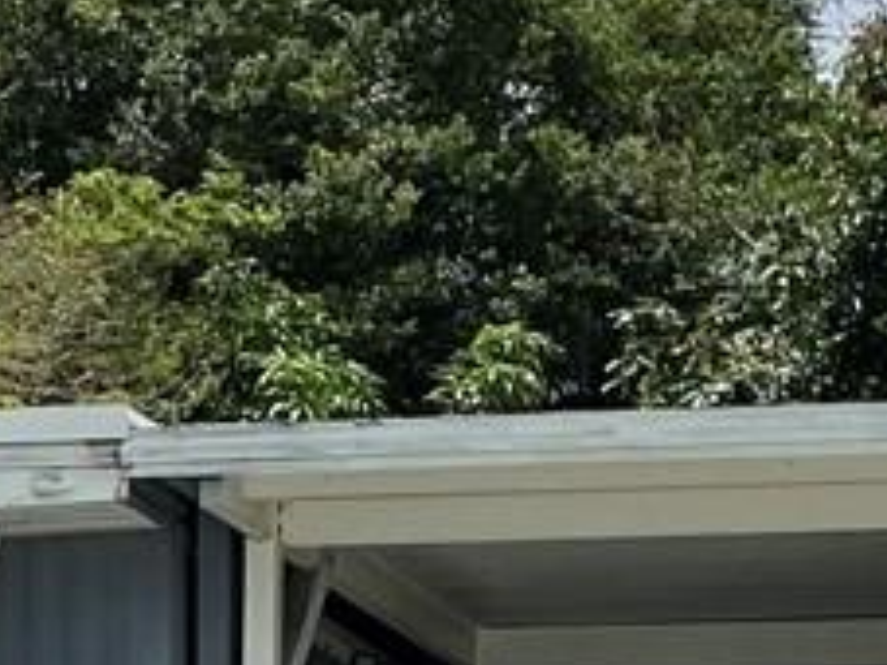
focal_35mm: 183
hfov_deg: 10.6
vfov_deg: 7.7
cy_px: 1432
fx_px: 4687
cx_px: -176
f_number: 1.6
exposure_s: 1/6897
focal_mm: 4.2
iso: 32
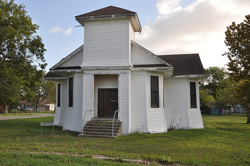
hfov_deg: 57.3
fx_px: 229
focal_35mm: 33
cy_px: 83
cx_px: 125
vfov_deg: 39.9
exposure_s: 1/200
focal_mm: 22
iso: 200
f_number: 7.1
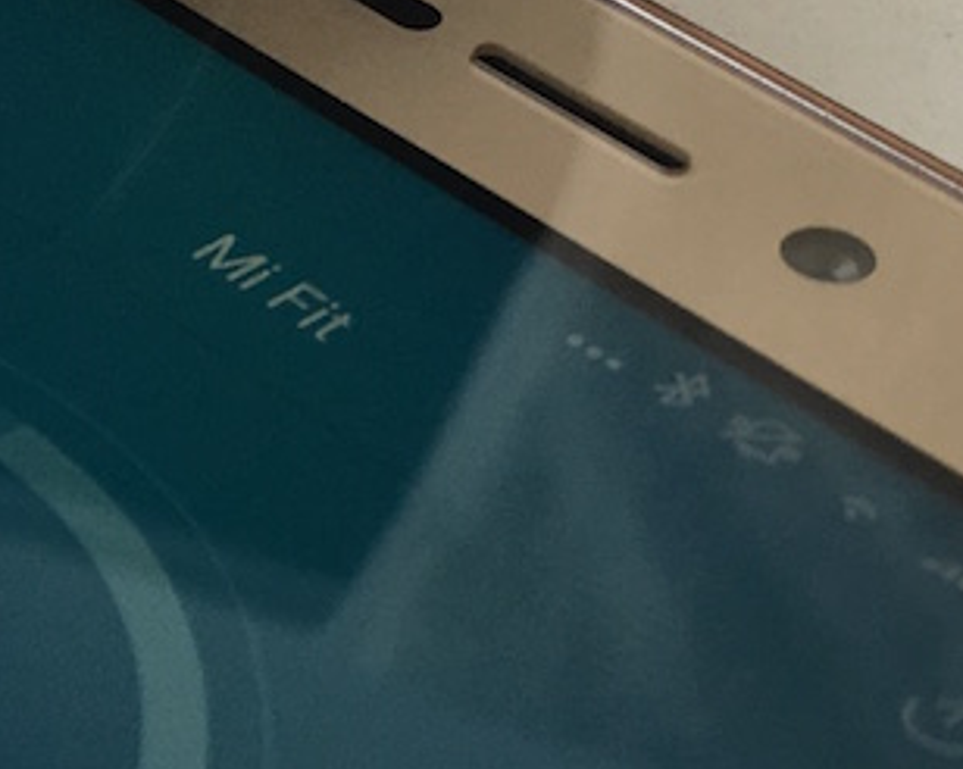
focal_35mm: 138
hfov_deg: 12.9
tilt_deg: -41.5
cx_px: -660
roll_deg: +2.1
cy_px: 602
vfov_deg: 11.1
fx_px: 3931
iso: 25
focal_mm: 4.15
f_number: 2.2
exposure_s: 1/100
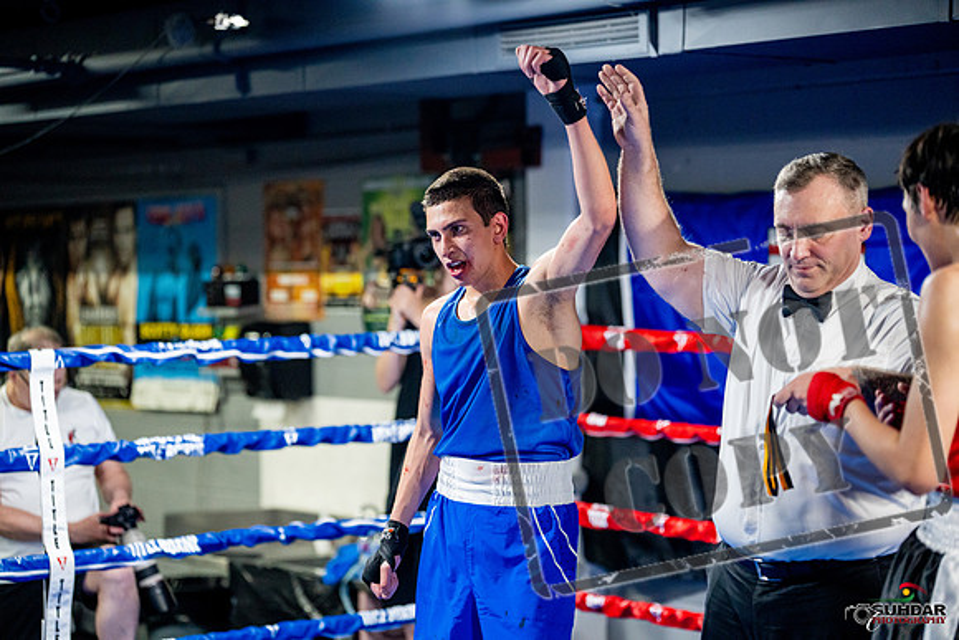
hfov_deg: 24.5
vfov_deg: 16.5
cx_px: 480
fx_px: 2211
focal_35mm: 83
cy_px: 320
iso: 4000
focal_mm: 83
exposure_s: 1/1000
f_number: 2
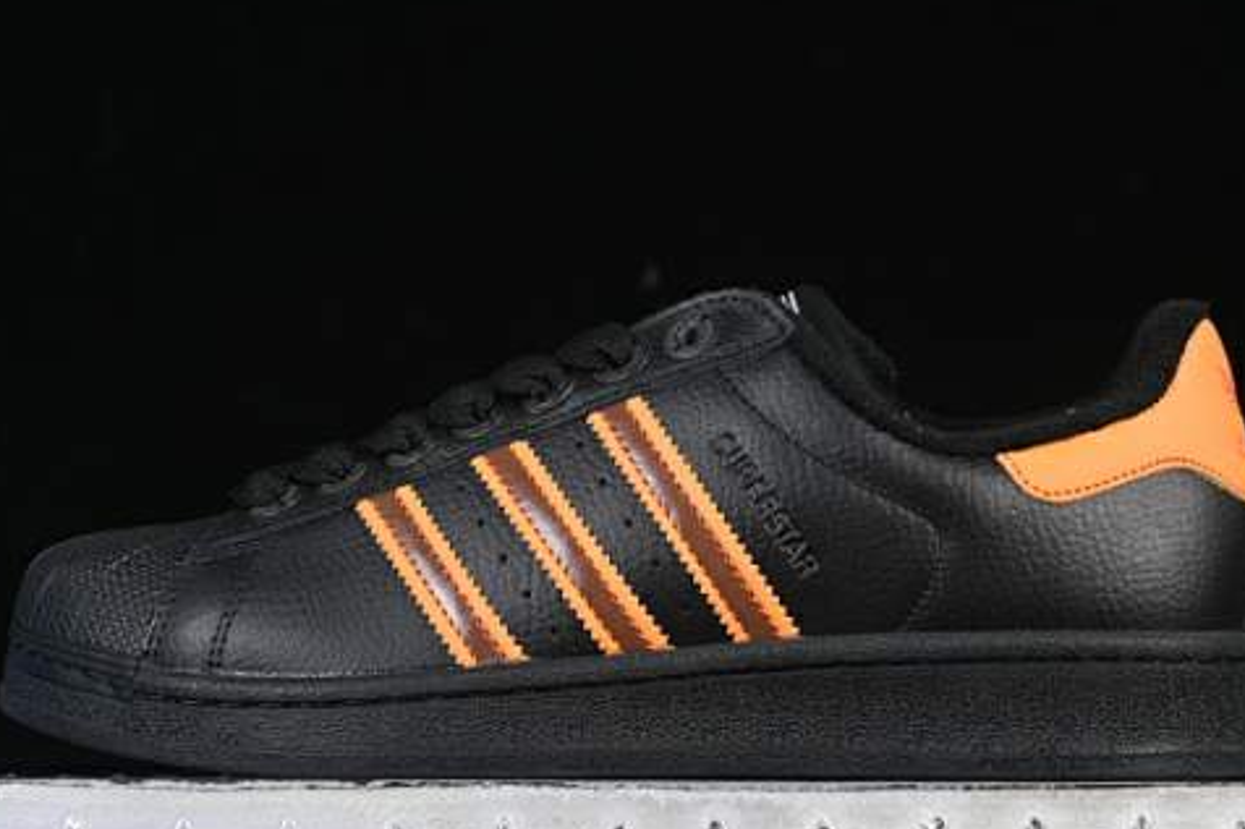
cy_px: 390
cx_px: 670
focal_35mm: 115
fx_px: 3975
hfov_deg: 17.8
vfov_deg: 11.9
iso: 160
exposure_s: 1/60
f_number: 6.3
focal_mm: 50
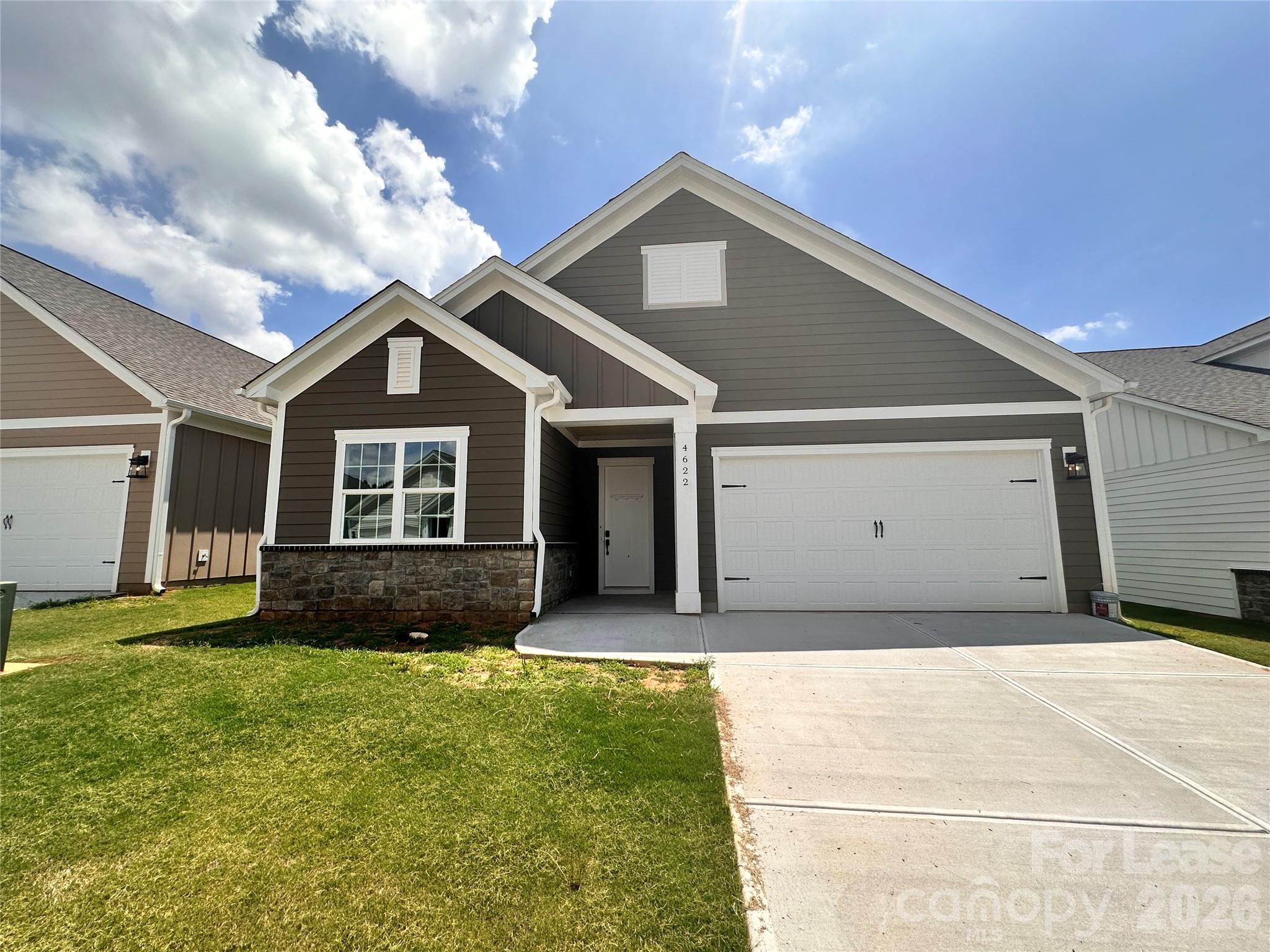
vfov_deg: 85.7
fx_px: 514
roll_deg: -0.3
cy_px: 476
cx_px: 635
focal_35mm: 14
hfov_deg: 102.1
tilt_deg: +8.5
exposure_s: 1/2132
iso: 50
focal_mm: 2.22
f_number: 2.2
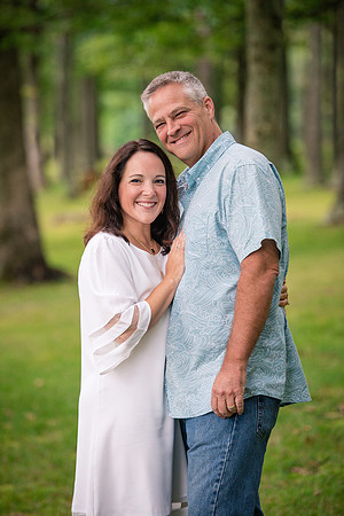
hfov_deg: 9.8
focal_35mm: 140
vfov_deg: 14.7
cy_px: 258
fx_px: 2007
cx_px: 172
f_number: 3.2
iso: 1000
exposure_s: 1/500
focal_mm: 140
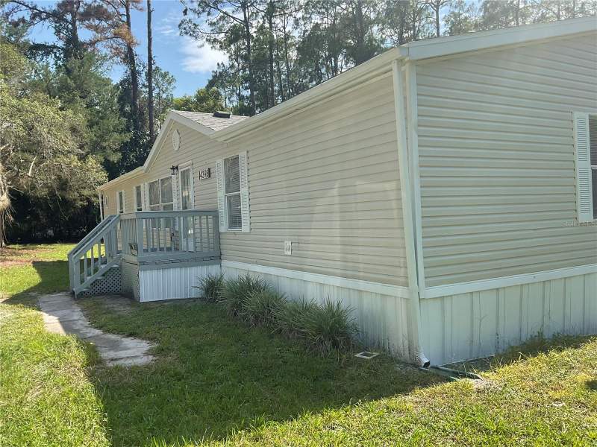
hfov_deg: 61.7
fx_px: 500
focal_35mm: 29
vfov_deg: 48.2
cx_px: 298
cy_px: 224
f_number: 1.8
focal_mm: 3
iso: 16
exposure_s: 1/962
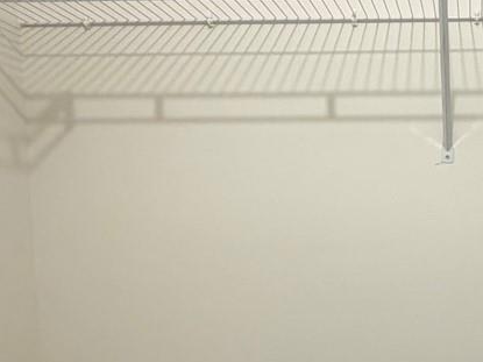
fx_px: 753
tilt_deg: -7.6
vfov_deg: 25.9
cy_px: 342
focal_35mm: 54
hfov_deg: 33.1
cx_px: 464
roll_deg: +0.9
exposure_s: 1/60
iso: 200
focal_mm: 2.22
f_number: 2.2
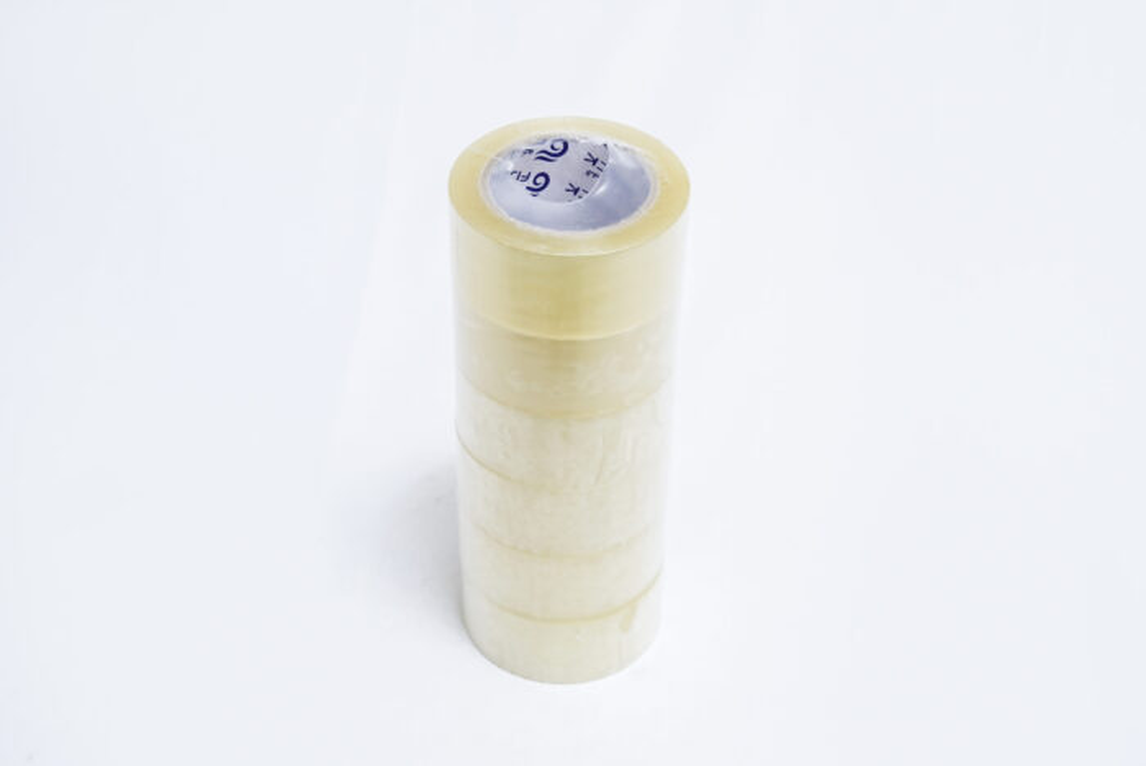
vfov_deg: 22.7
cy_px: 383
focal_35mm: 60
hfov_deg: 33.4
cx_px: 573
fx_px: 1912
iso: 3200
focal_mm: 60
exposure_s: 1/200
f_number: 9
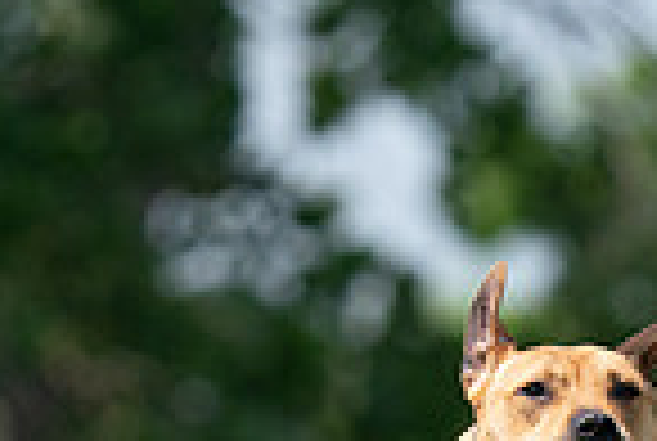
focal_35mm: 1469
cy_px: 735
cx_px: 454
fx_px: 26864
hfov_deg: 1.4
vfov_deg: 0.9
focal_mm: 362
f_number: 6.3
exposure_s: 1/4000
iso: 1250
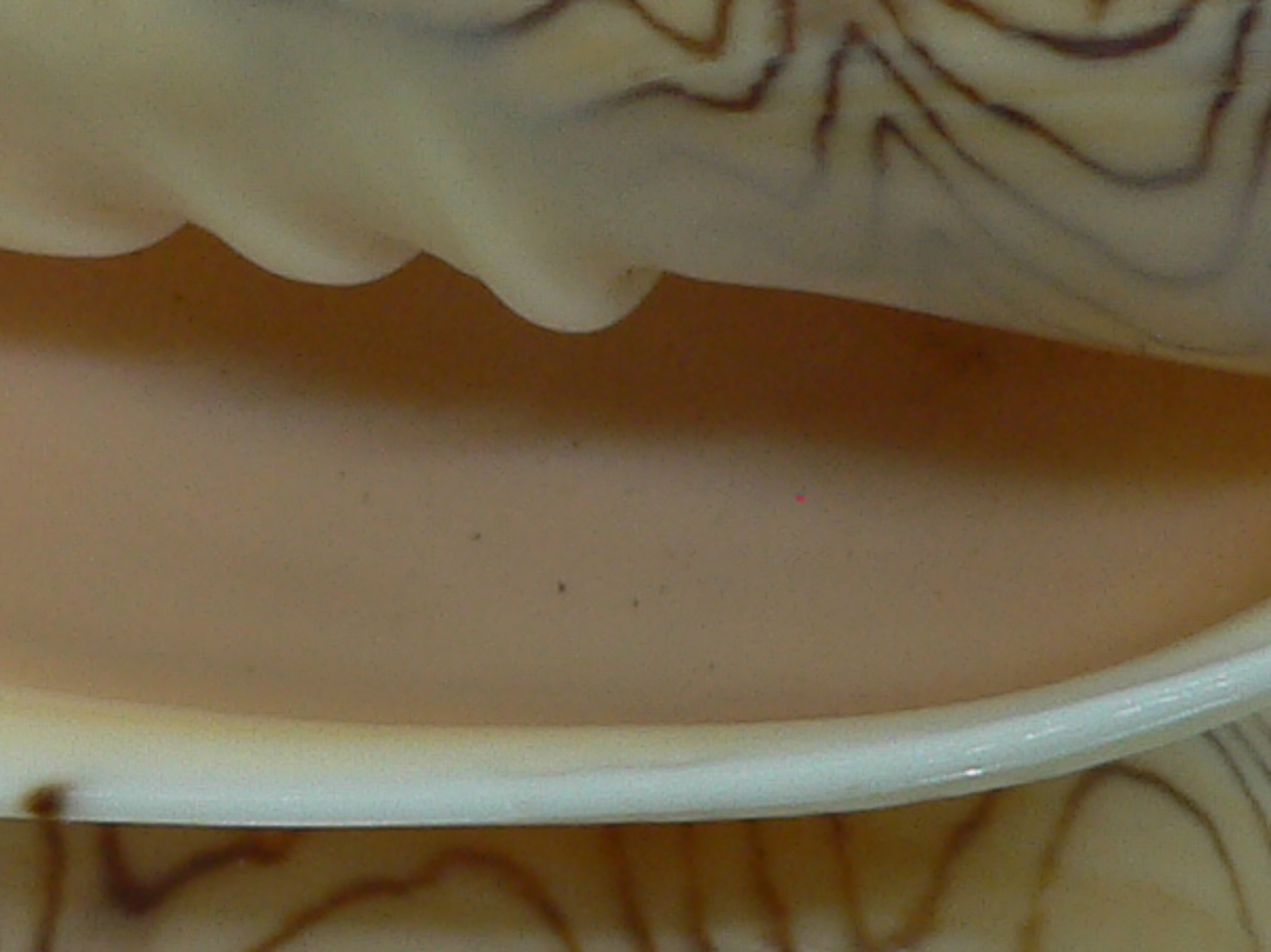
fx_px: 4295
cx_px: 563
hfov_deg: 16.8
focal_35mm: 117
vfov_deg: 12.6
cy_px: 185
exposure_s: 1/60
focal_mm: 4.6
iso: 80
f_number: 2.8
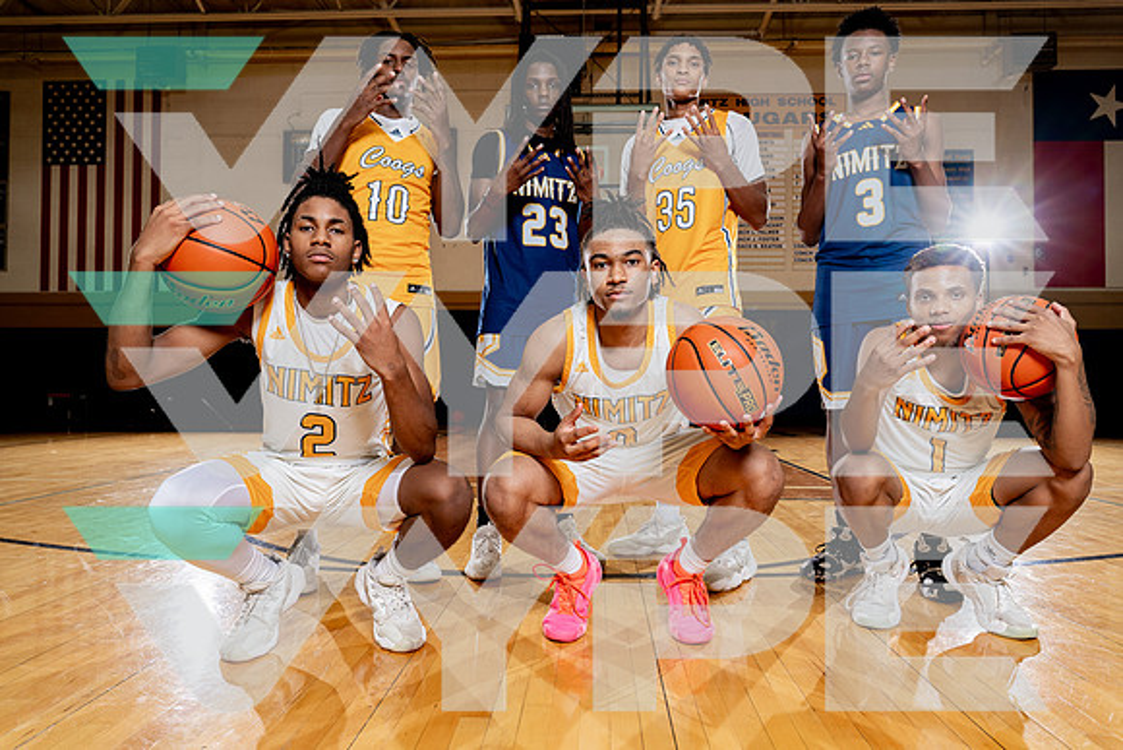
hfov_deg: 71.5
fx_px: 780
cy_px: 375
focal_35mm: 25
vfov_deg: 51.3
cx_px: 562
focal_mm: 25
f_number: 5.6
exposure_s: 1/250
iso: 640
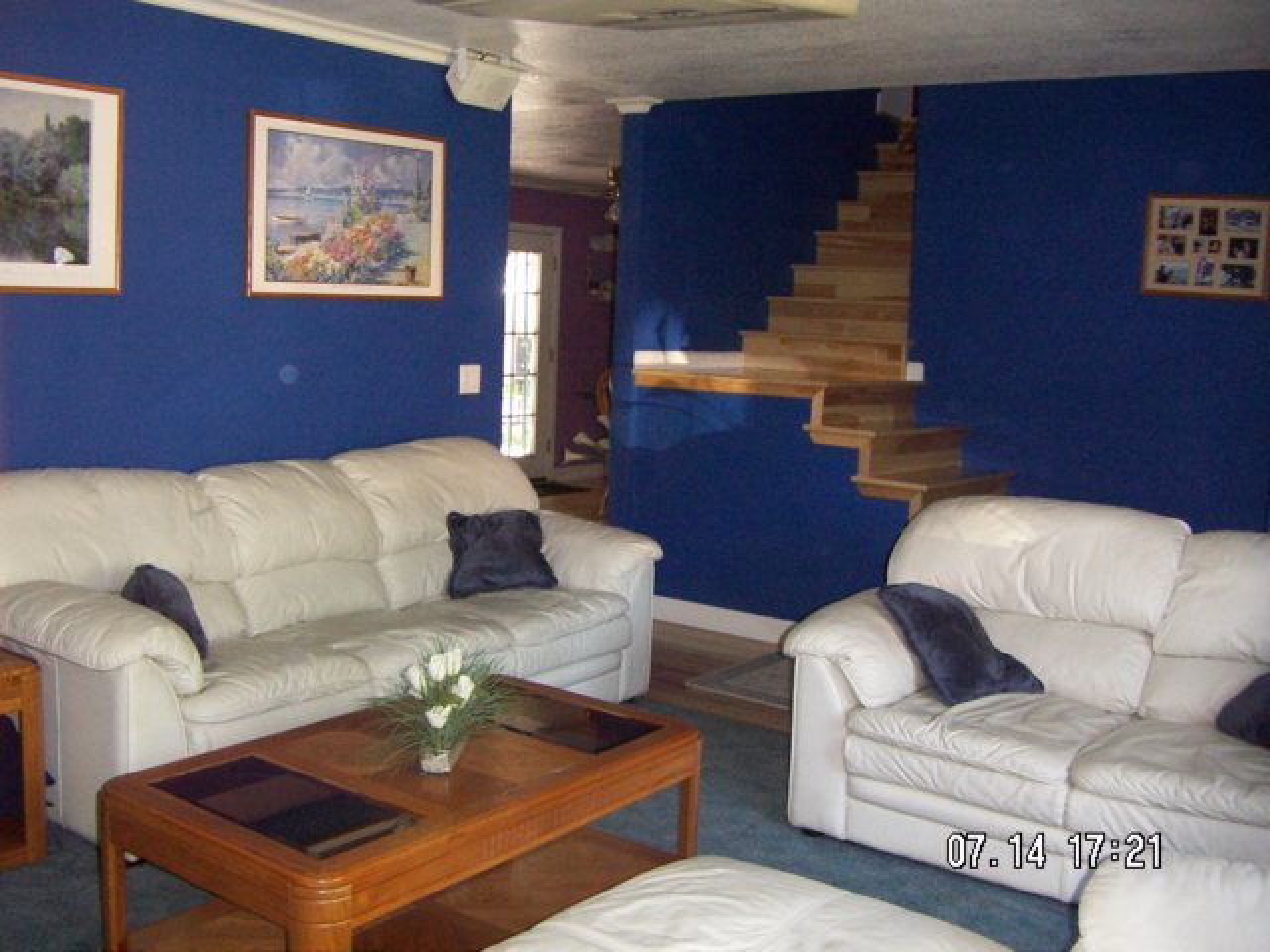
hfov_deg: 51.4
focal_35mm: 36
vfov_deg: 39.7
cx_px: 635
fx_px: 1321
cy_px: 476
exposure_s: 1/50
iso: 200
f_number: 2.8
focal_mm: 4.7
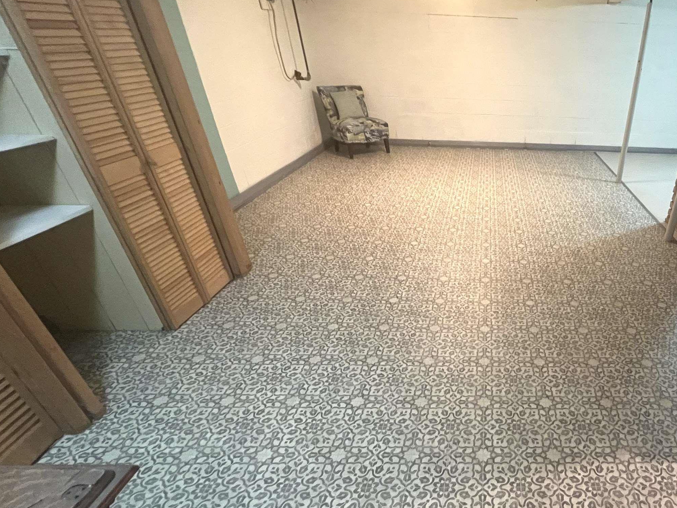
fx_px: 391
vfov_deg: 65.2
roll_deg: -2.1
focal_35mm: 20
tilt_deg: -34.0
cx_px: 507
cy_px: 310
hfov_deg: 75.8
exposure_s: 1/60
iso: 800
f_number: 1.8
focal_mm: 1.57
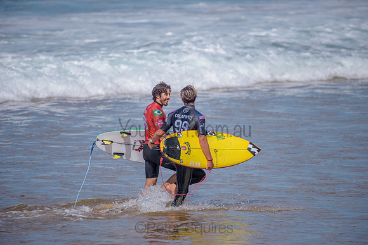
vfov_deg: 2.8
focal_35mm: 500
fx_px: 5112
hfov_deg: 4.1
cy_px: 122
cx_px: 184
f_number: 5.6
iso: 160
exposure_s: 1/2000
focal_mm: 500
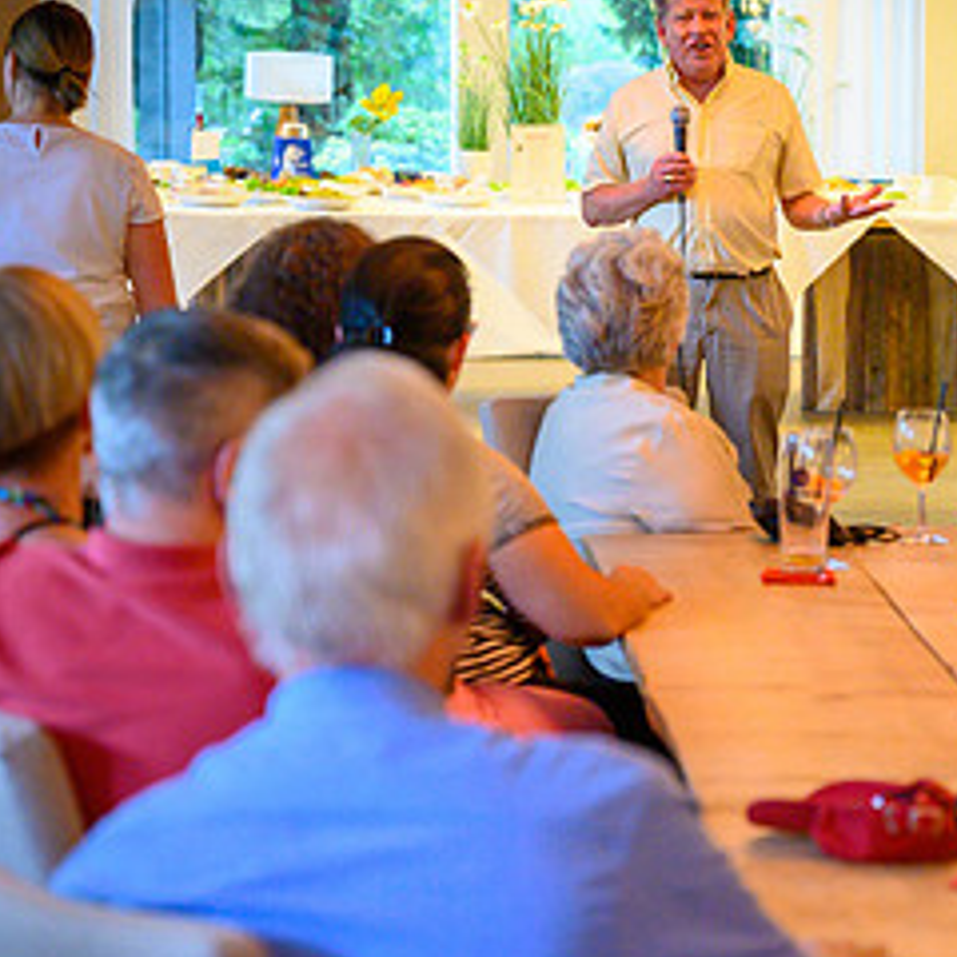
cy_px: 568
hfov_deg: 11.2
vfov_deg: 11.3
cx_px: 890
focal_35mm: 155
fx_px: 4848
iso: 2500
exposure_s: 1/200
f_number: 3.5
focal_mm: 70
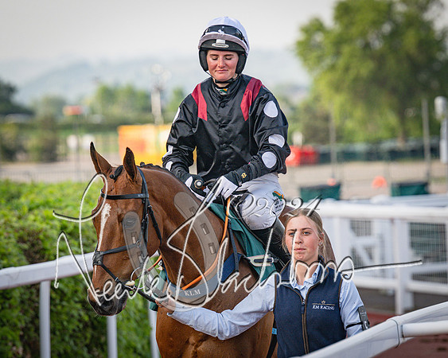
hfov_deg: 6.4
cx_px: 174
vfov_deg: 5.1
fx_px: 3989
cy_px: 239
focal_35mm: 301
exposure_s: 1/1250
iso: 400
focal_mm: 200
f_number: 5
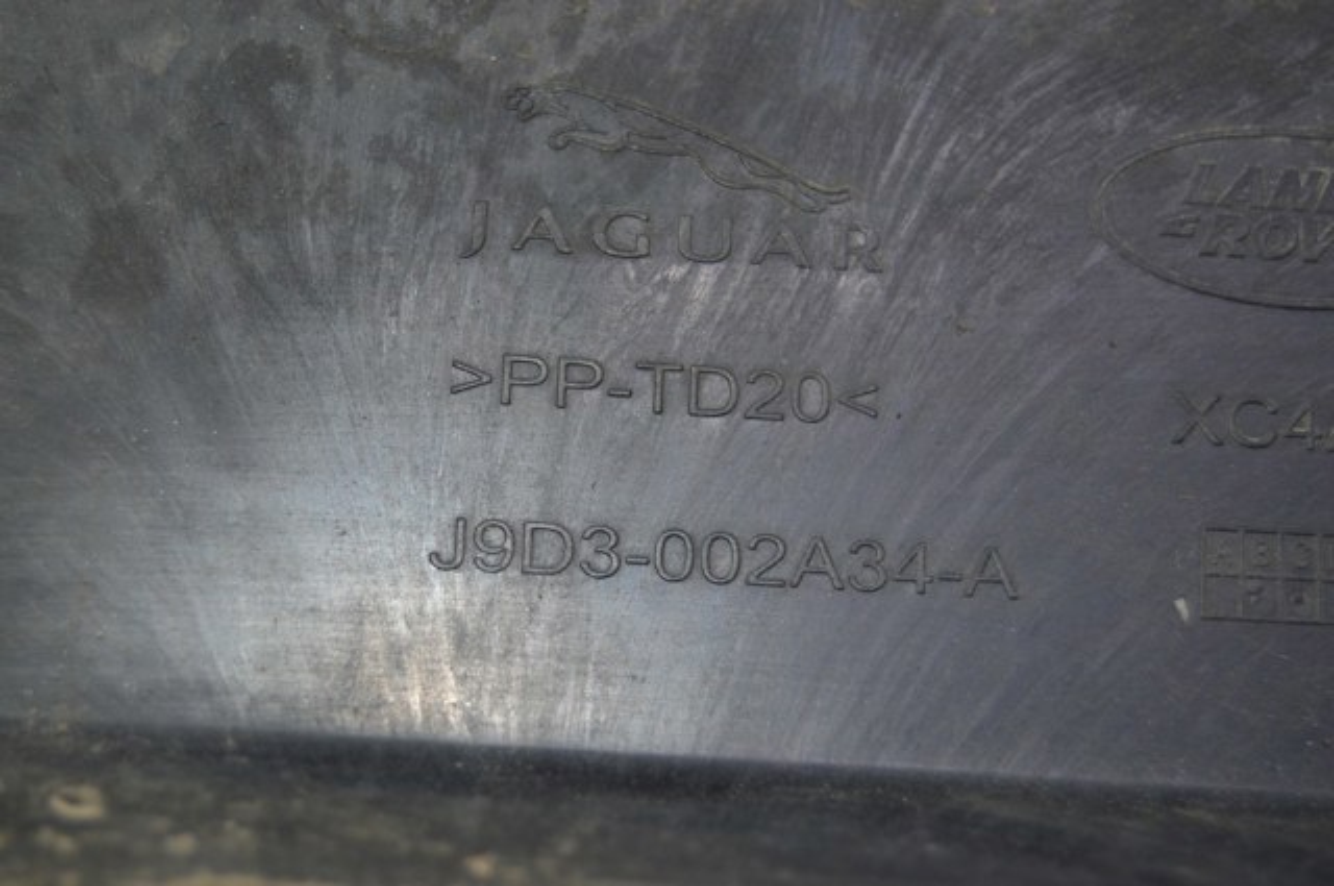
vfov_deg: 16.5
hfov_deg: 24.6
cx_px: 667
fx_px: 3053
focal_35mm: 82
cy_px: 443
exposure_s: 1/60
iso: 800
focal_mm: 55
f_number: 5.6
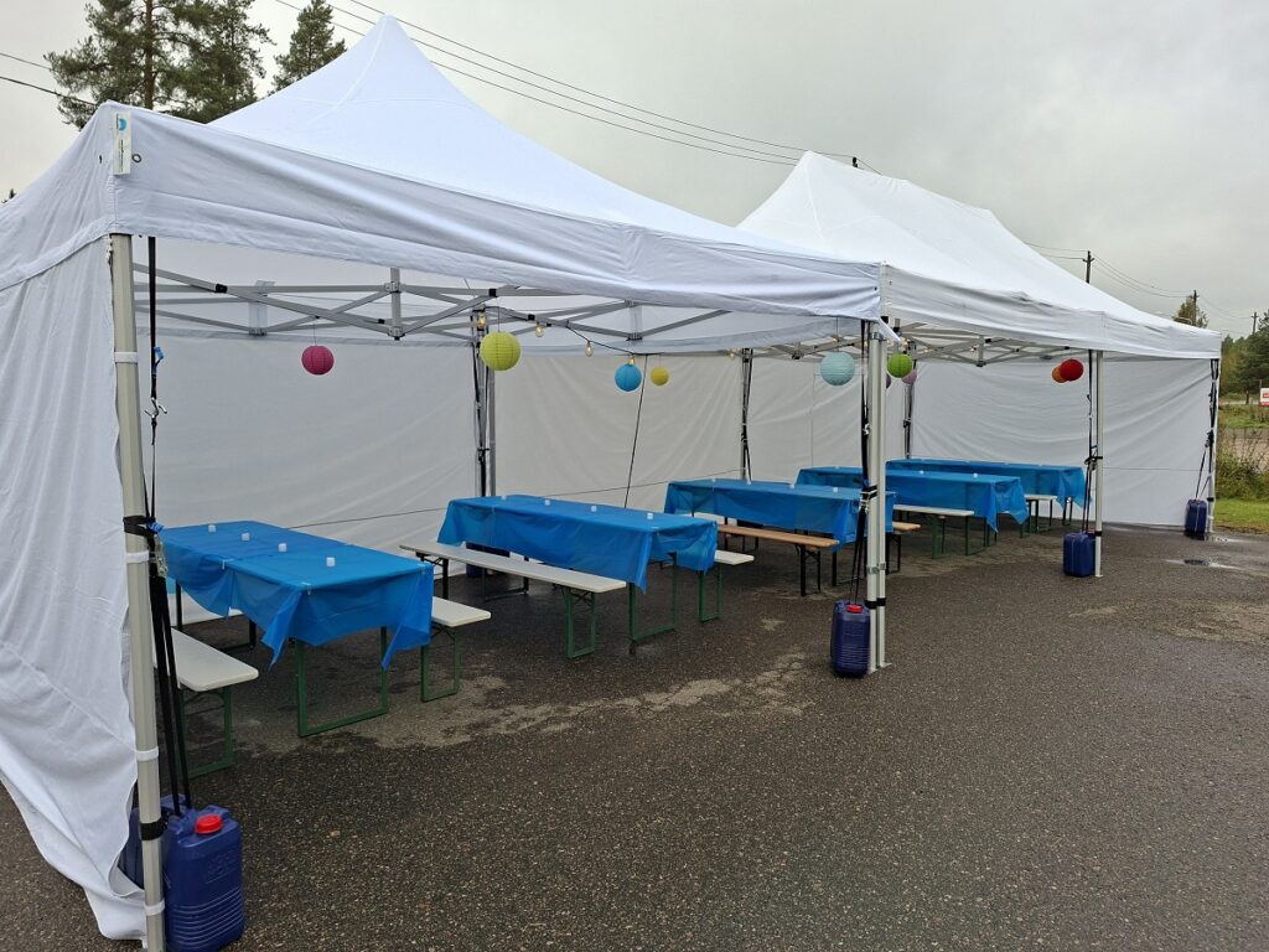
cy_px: 476
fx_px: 843
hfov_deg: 73.9
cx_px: 634
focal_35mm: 23
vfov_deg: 58.9
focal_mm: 5.54
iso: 50
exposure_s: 1/603
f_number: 1.8
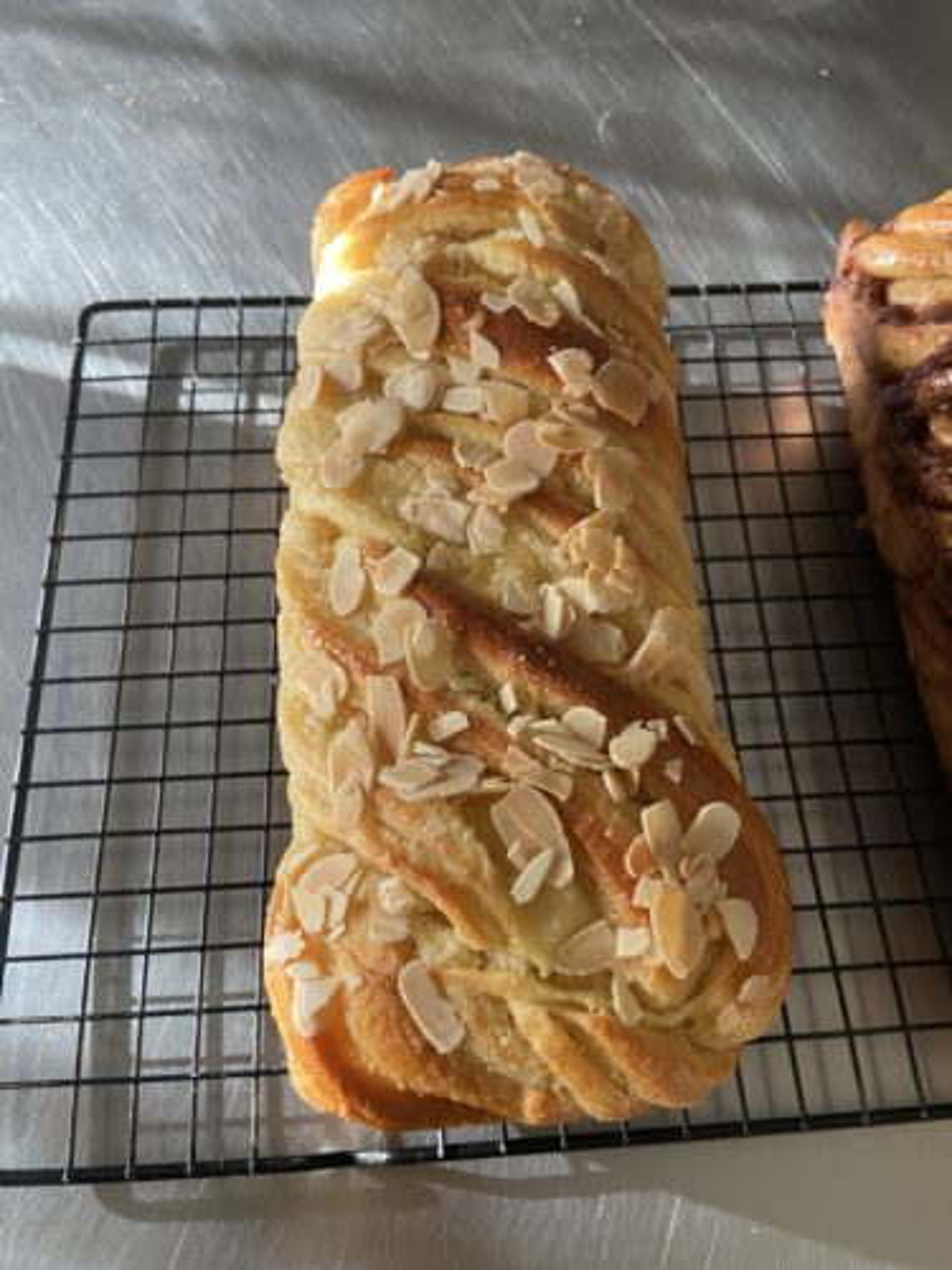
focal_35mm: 26
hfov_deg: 53.1
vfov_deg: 67.3
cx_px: 476
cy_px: 635
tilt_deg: -65.3
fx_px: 953
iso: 125
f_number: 1.8
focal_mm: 4.25
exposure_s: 1/78
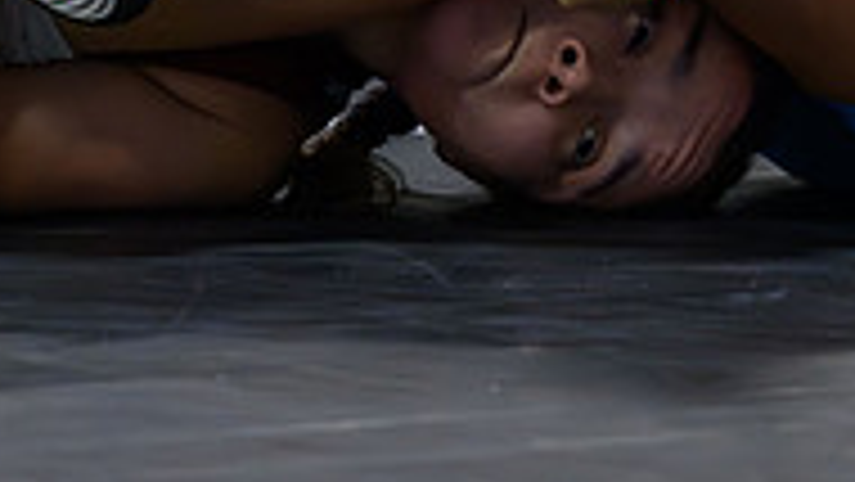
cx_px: 333
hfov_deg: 4.5
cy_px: 219
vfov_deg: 2.5
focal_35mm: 477
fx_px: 10817
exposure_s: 1/800
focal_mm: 100
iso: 9000
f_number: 2.8
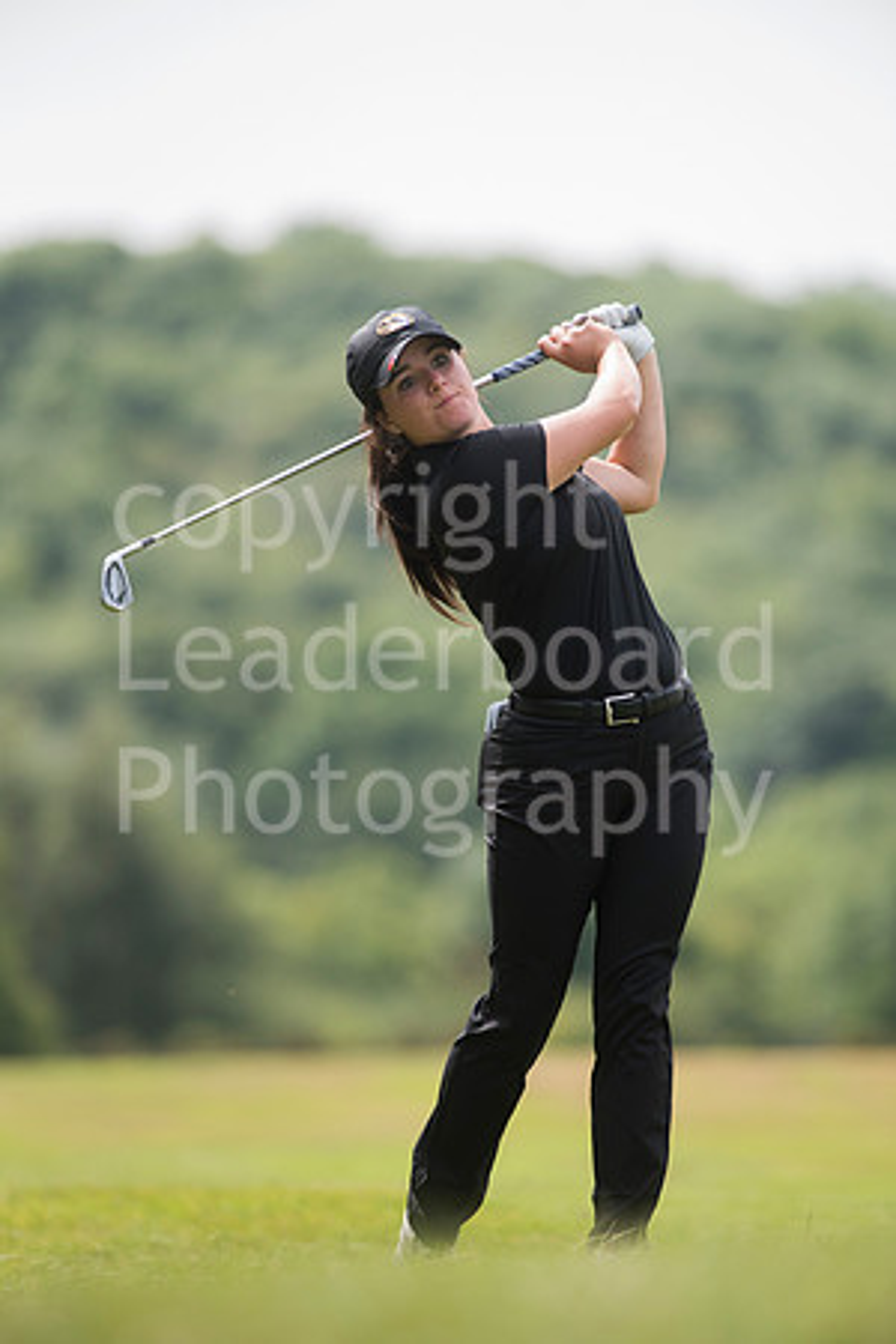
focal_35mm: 300
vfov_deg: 6.9
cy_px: 672
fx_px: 11199
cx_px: 448
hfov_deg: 4.6
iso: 500
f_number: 4.5
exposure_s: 1/2000
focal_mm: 300
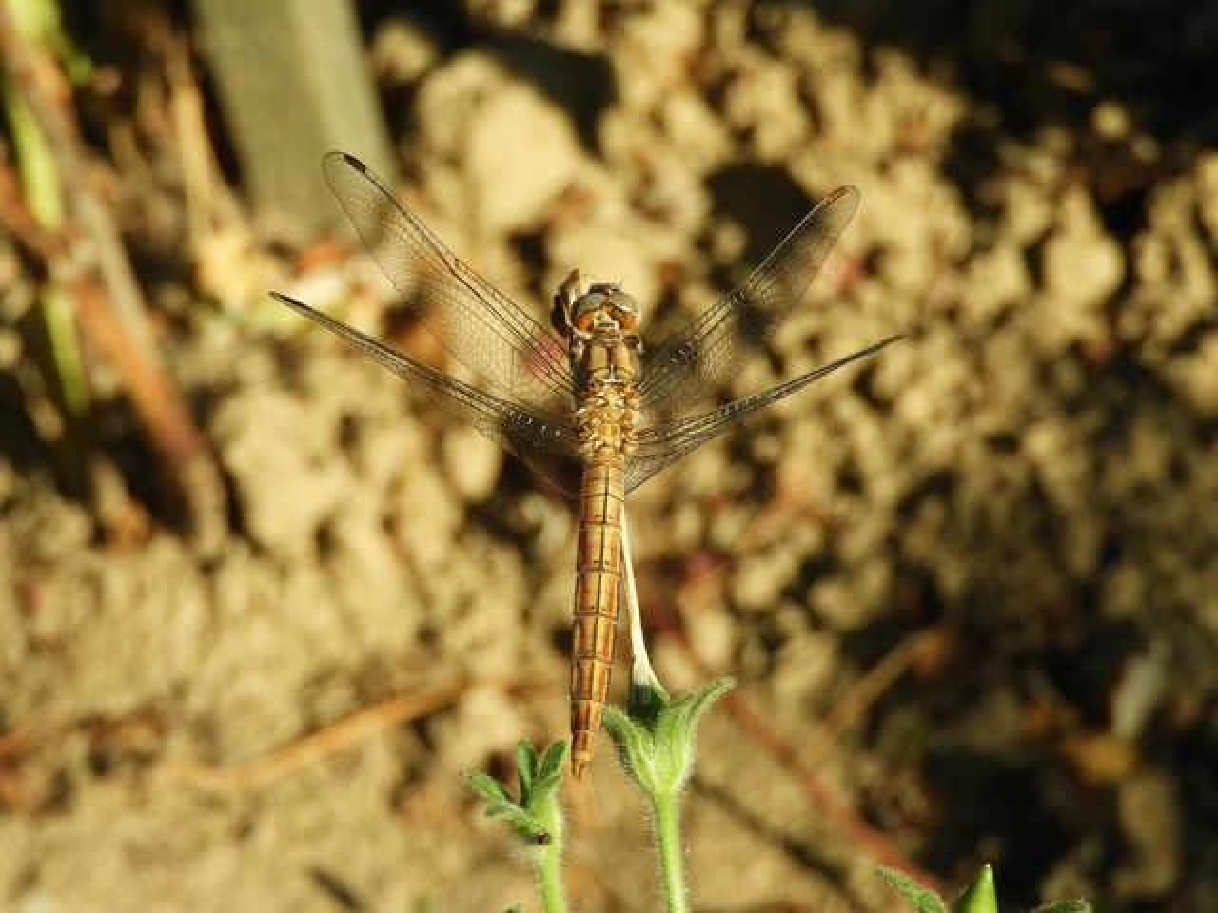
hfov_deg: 17.1
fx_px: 4046
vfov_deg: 12.9
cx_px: 609
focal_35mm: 115
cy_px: 456
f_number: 5
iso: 100
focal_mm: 20.6
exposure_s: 1/400
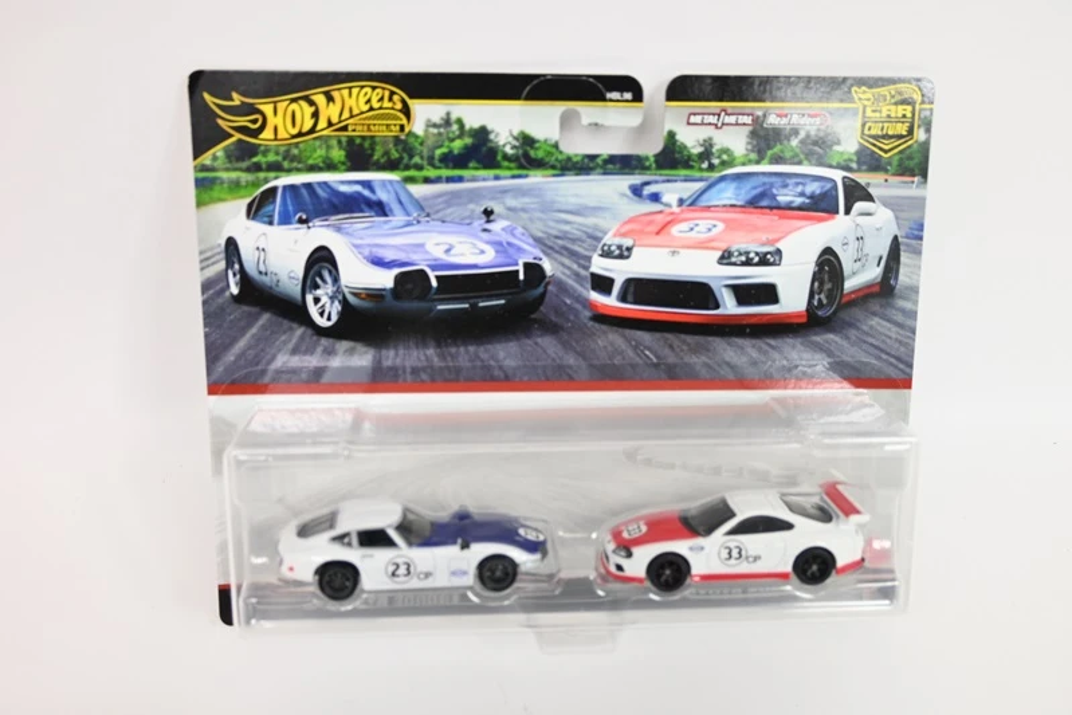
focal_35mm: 34
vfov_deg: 38.4
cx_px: 536
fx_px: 1027
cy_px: 358
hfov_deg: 55.1
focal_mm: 23
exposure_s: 1/125
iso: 400
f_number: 4.2
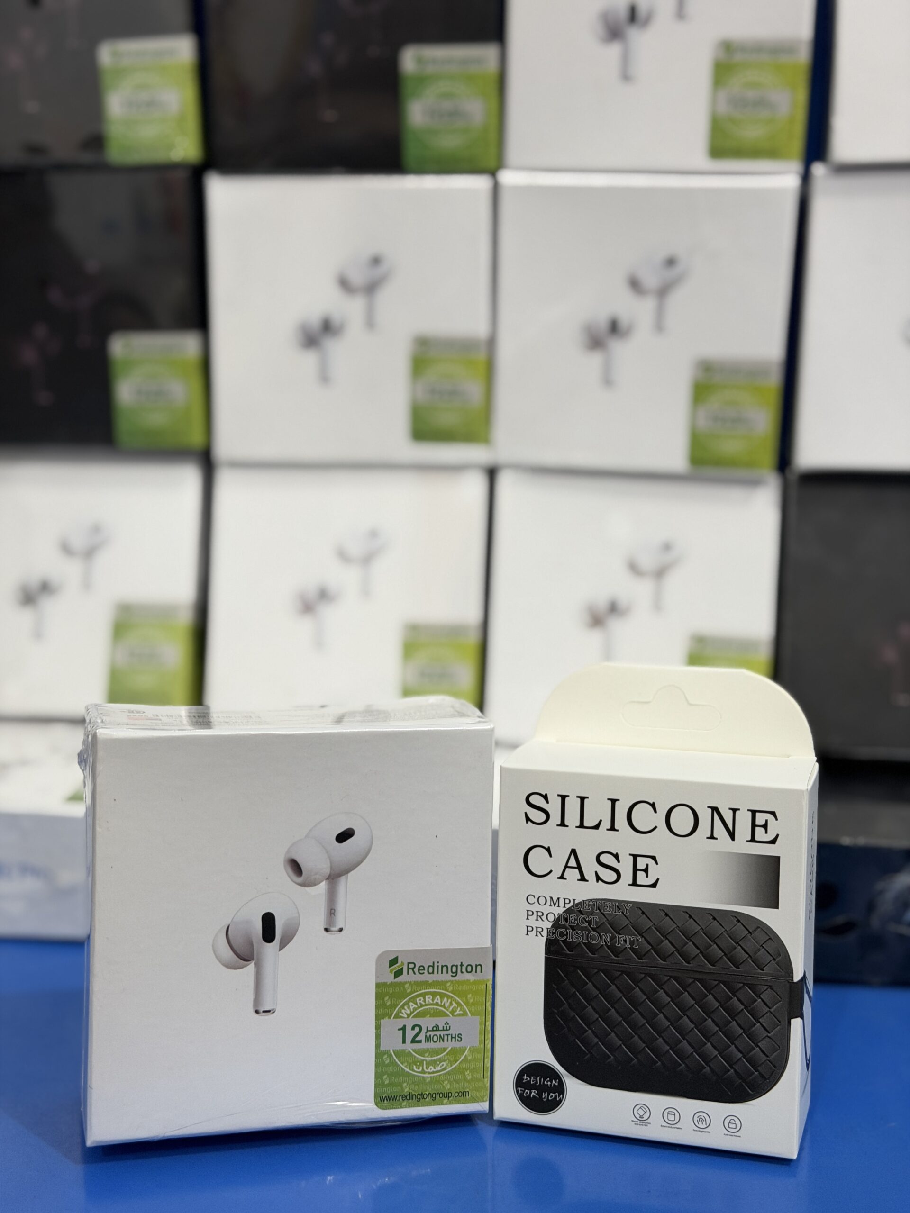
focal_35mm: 48
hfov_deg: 30.3
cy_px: 606
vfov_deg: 39.7
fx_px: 1682
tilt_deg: -13.3
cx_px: 455
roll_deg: -0.7
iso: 200
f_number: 1.78
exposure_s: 1/34
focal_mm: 6.76
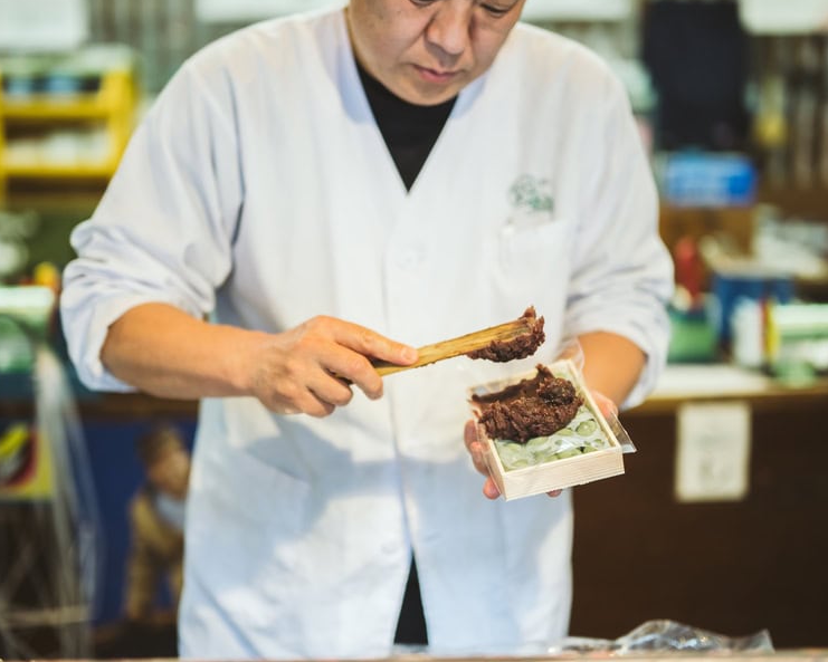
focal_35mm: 57
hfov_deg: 33.0
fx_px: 1397
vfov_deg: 26.7
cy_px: 328
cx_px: 403
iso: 400
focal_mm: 50
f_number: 1.2
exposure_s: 1/800
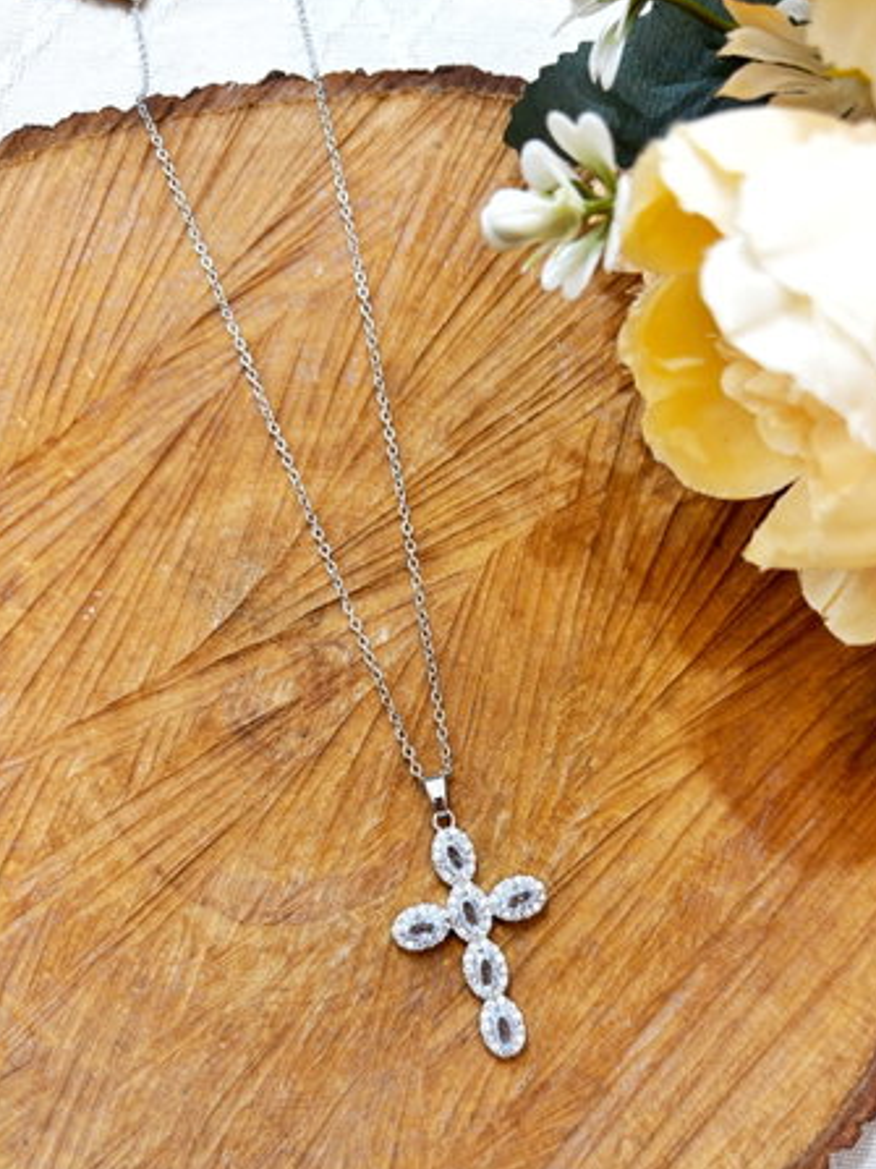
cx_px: 494
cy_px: 679
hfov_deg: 45.3
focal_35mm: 31
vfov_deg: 58.1
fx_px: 1046
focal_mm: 5.96
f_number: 1.6
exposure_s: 1/50
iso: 80
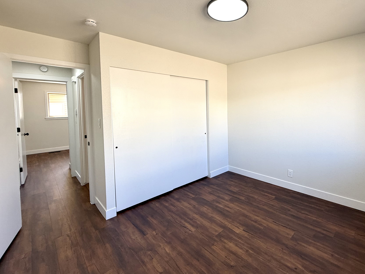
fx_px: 179
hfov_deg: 90.0
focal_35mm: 17
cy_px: 117
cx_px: 218
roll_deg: +1.2
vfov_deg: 74.3
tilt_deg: -0.9
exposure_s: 1/99
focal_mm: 2.22
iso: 50
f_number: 2.2
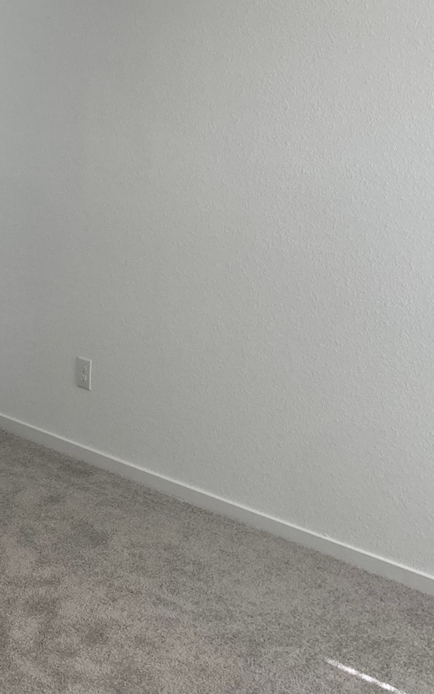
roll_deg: -2.0
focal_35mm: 62
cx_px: -16
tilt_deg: -7.1
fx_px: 1173
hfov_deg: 20.2
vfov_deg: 32.7
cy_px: 236
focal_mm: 3.99
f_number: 1.8
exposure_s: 1/120
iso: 40
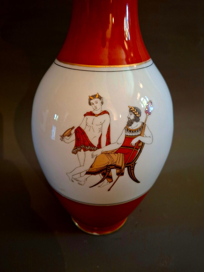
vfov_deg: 73.9
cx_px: 102
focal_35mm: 23
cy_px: 136
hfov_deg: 58.9
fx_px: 181
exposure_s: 1/25
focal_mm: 5.54
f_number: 1.8
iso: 640
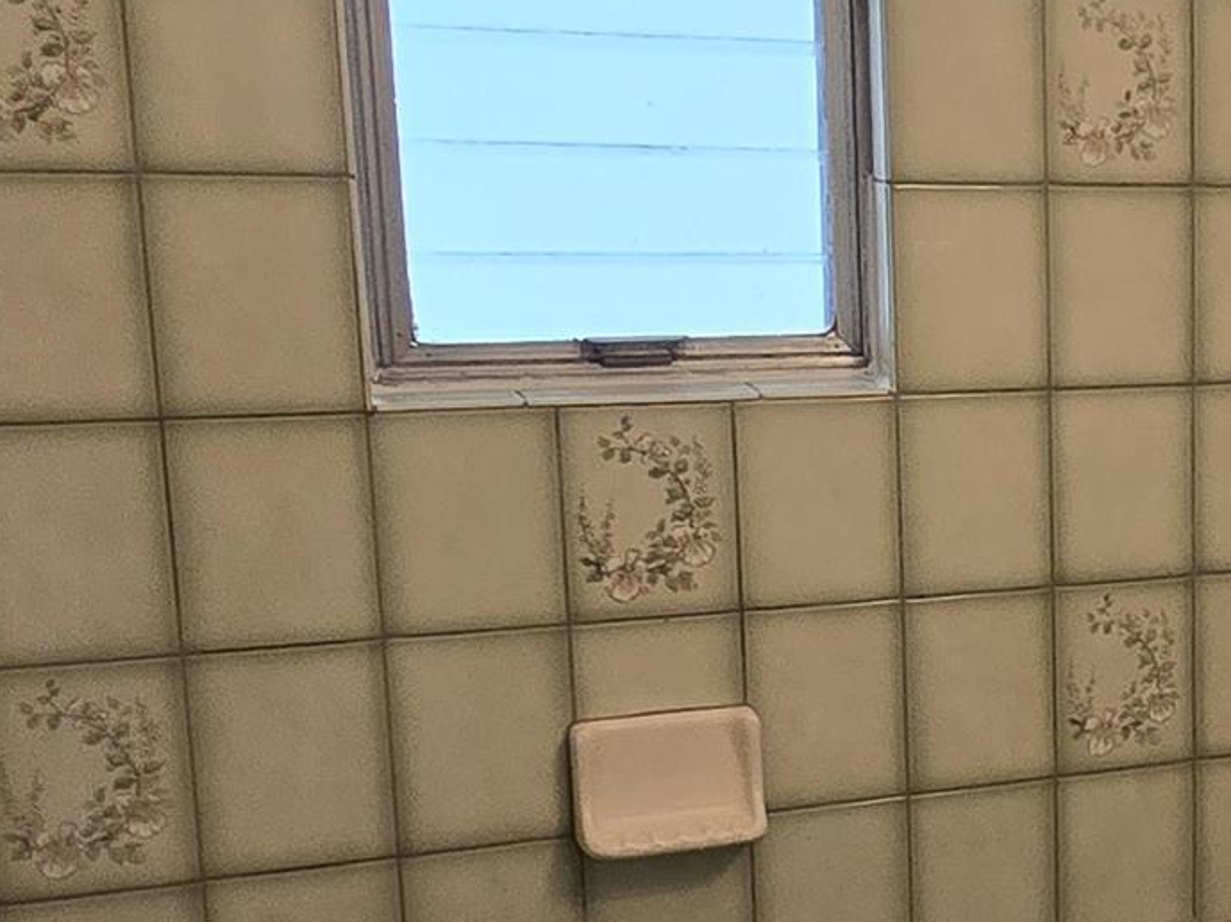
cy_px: 584
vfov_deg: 25.1
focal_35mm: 58
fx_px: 2061
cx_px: 1563
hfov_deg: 28.0
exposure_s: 1/60
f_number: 2.2
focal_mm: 2.2
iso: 160
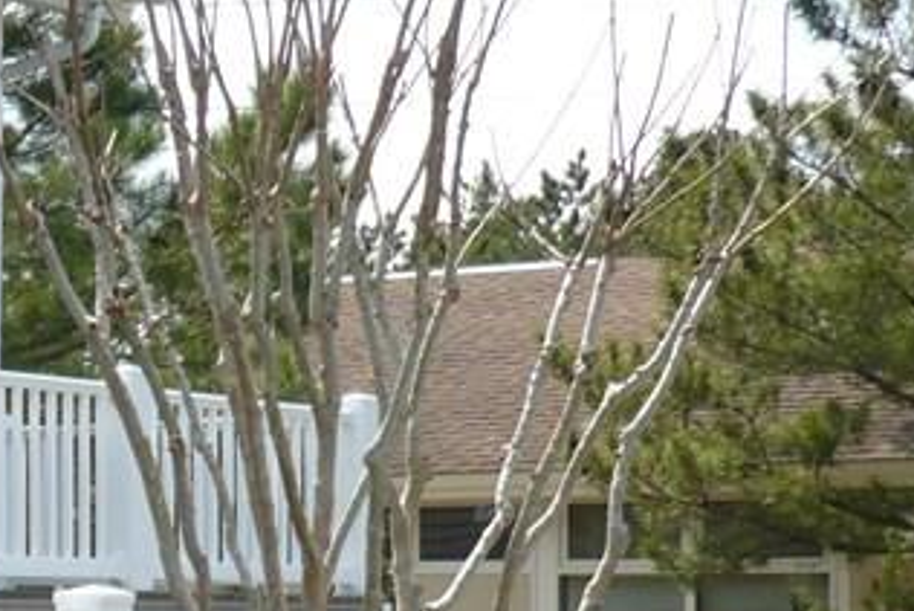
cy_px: 597
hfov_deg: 16.2
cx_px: -367
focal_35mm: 118
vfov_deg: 11.5
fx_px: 2997
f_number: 2.8
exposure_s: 1/800
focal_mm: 5.8
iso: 100
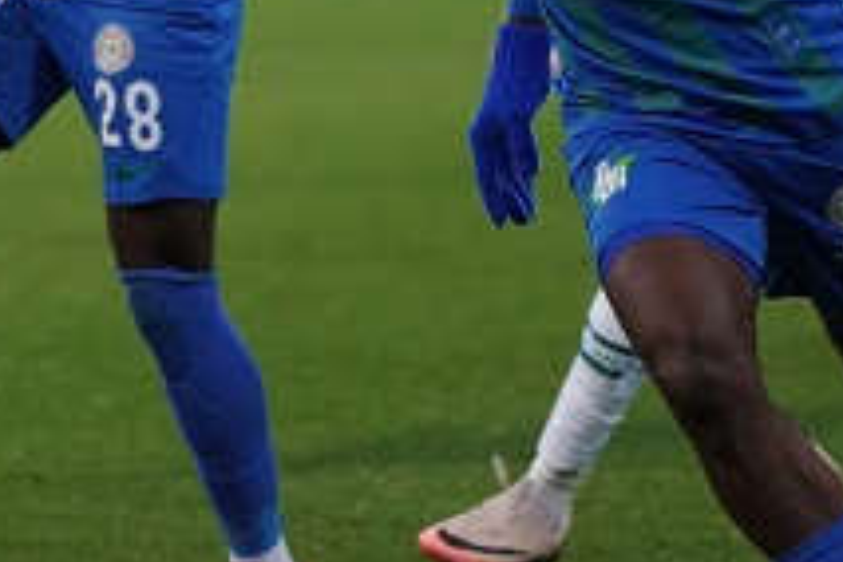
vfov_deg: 1.6
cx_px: -40
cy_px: 8
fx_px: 19809
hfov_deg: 2.4
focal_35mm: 846
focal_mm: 300
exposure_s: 1/2000
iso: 8000
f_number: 5.6
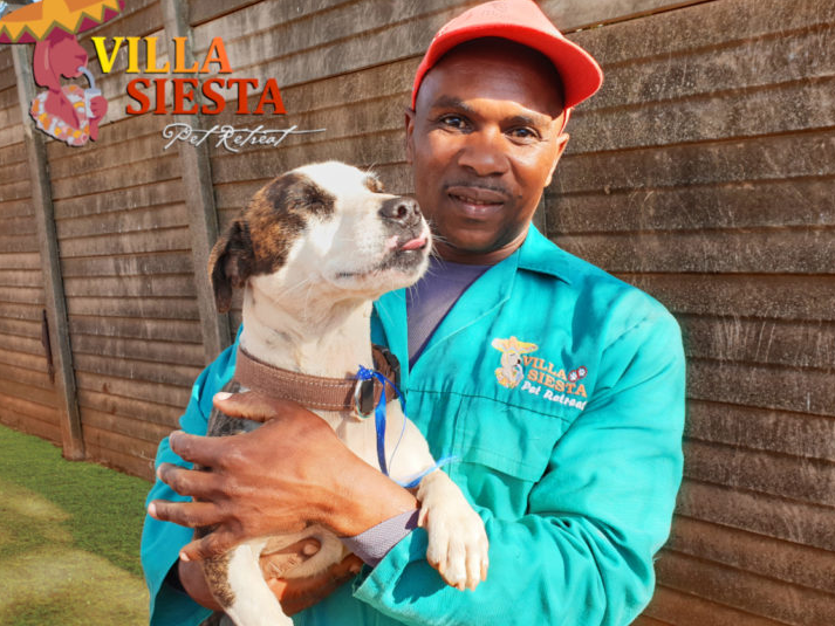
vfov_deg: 49.7
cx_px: 429
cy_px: 298
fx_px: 676
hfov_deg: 63.4
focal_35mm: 28
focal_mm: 4.3
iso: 50
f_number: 2.4
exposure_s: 1/622
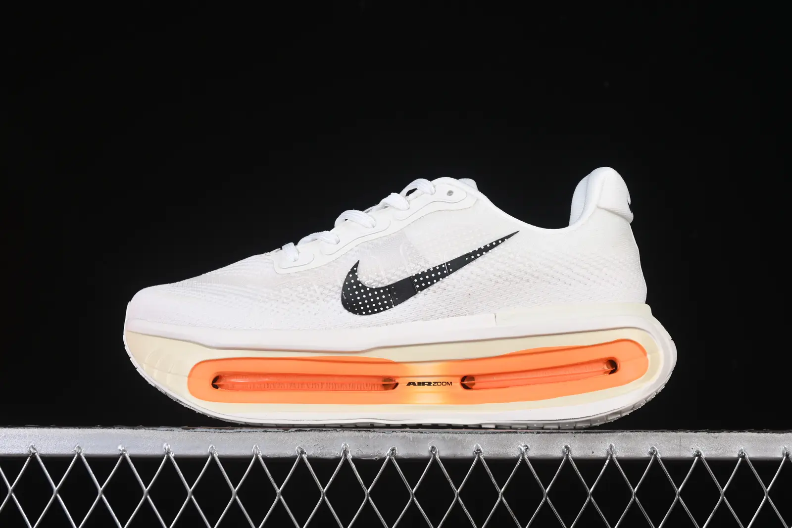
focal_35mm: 75
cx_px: 396
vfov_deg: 18.2
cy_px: 264
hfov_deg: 27.0
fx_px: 1650
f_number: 8
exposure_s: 1/100
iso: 160
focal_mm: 50
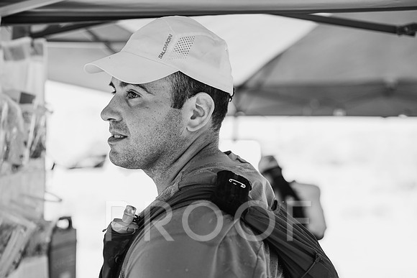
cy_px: 150
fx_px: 667
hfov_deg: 34.7
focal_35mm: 58
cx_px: 180
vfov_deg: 23.6
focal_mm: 50
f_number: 2.2
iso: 100
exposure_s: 1/250
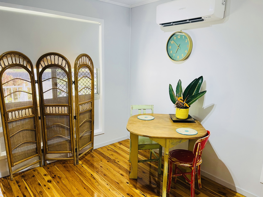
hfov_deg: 67.3
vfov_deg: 53.1
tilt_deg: -11.6
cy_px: 98
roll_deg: -1.1
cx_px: 132
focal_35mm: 26
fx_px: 198
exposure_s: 1/50
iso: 64
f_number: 1.6
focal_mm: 5.1
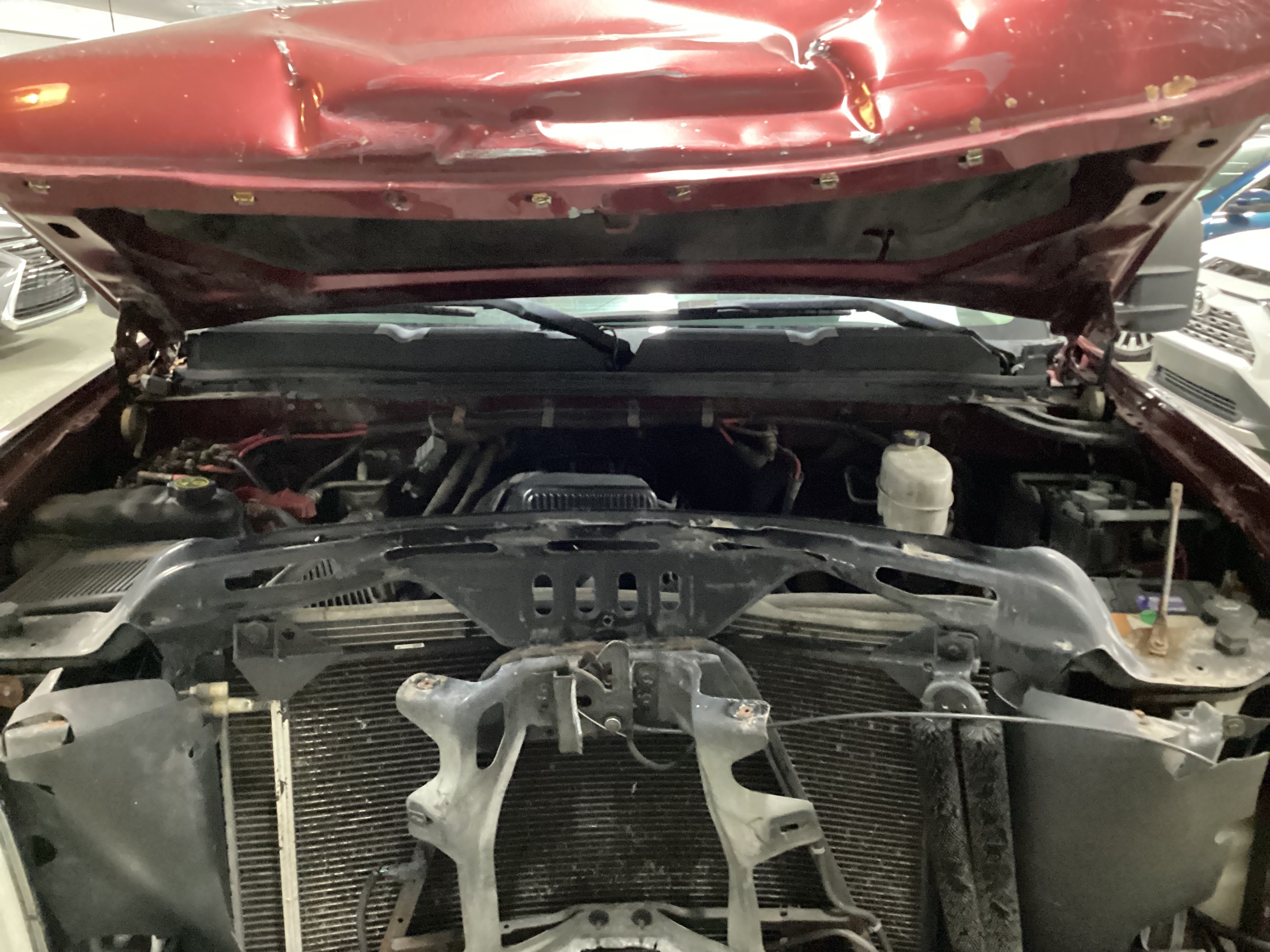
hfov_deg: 58.4
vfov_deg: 45.4
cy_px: 476
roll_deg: +0.3
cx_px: 635
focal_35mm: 31
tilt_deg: -17.8
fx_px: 1137
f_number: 2.4
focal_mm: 3.3
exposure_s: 1/20
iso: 800
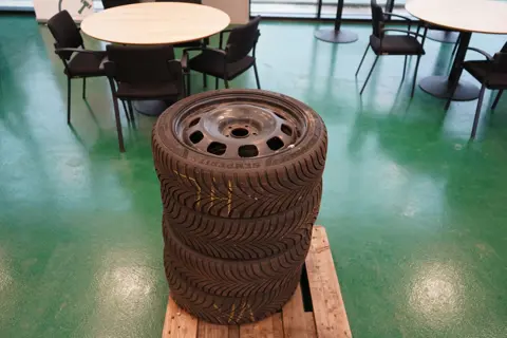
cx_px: 254
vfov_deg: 46.4
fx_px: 394
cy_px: 169
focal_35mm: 28
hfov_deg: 65.5
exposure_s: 1/160
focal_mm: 28
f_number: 3.5
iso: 2000
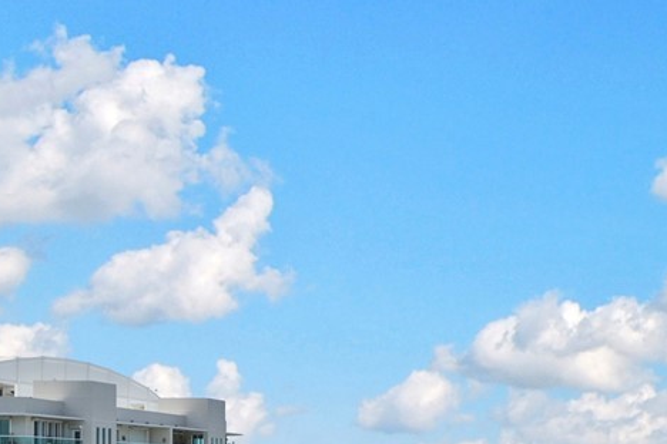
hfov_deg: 28.6
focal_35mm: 58
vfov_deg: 22.0
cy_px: 497
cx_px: 854
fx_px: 1075
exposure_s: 1/500
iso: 200
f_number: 9
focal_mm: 16
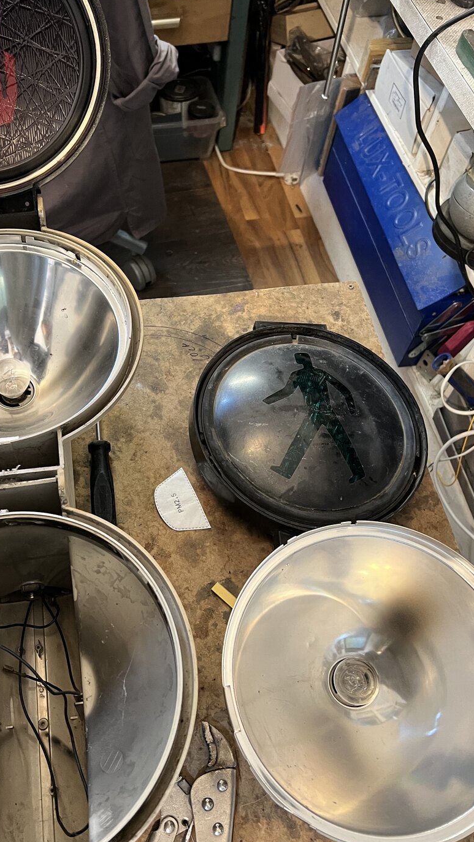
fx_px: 737
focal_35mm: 33
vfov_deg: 59.4
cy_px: 386
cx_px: 166
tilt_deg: -56.8
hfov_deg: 35.4
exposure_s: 1/50
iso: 250
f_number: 1.5
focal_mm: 5.7
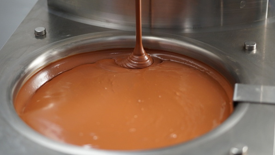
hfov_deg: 23.7
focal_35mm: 90
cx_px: 138
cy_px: 75
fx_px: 656
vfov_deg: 13.4
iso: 1600
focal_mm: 85
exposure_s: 1/250
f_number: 2.8
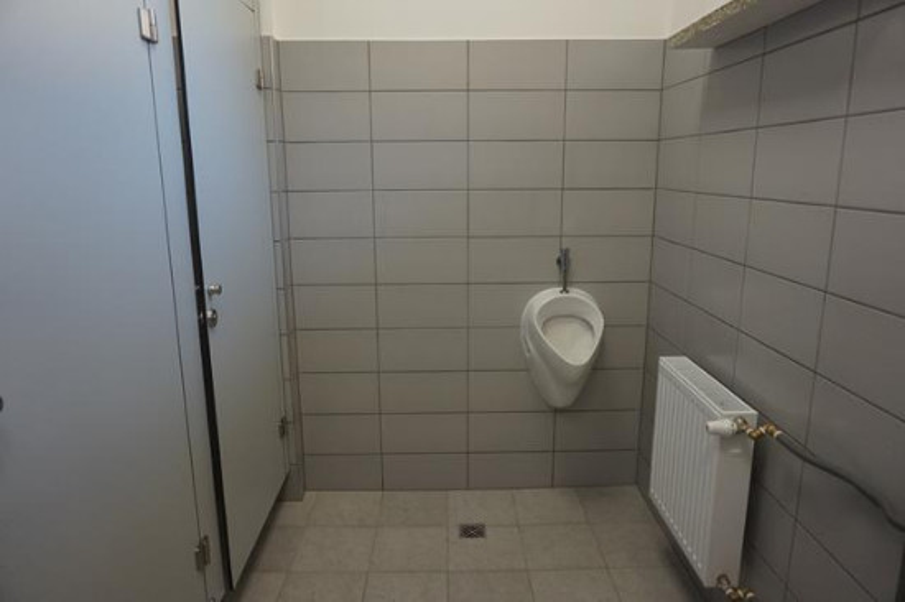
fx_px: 603
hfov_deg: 73.8
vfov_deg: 53.1
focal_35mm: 24
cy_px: 301
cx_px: 452
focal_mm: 16
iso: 1000
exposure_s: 1/320
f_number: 4
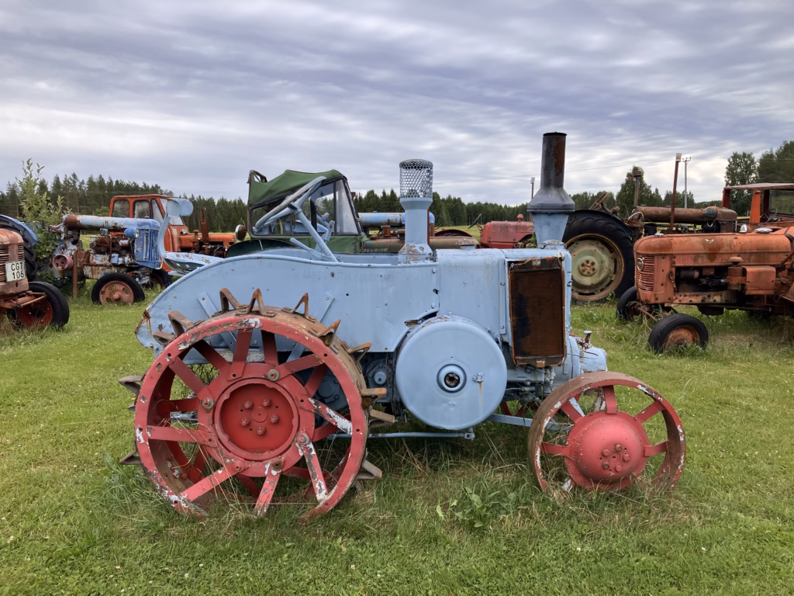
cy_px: 298
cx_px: 397
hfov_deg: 63.4
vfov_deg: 49.7
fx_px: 642
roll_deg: +2.9
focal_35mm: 28
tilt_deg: -4.7
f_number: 1.8
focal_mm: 3.99
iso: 32
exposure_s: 1/923
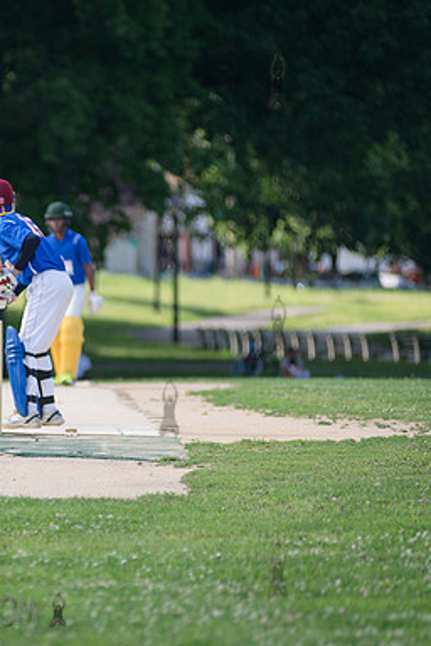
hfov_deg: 4.4
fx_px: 5585
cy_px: 324
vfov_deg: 6.6
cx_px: -49
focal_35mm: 311
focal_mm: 200
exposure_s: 1/1600
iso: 200
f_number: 2.8
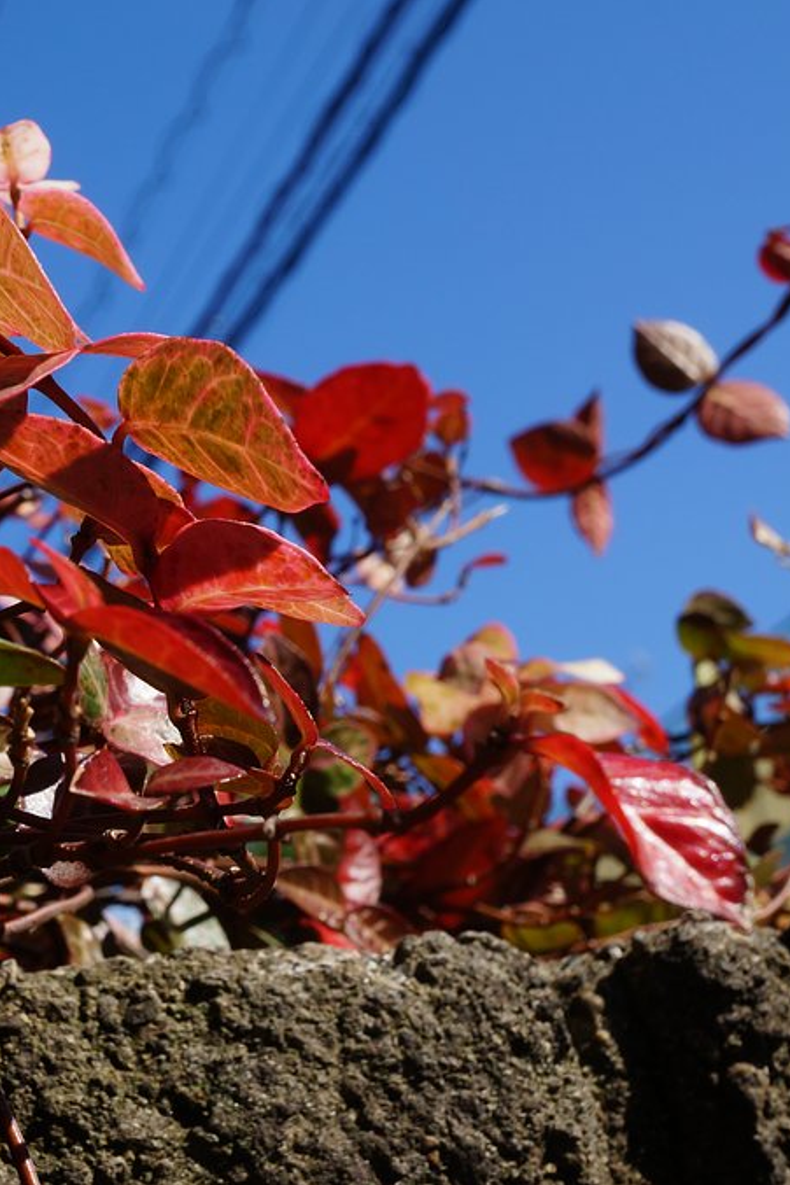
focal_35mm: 68
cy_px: 592
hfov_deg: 19.5
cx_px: 25
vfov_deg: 29.7
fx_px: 2239
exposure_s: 1/60
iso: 100
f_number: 16
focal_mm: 30
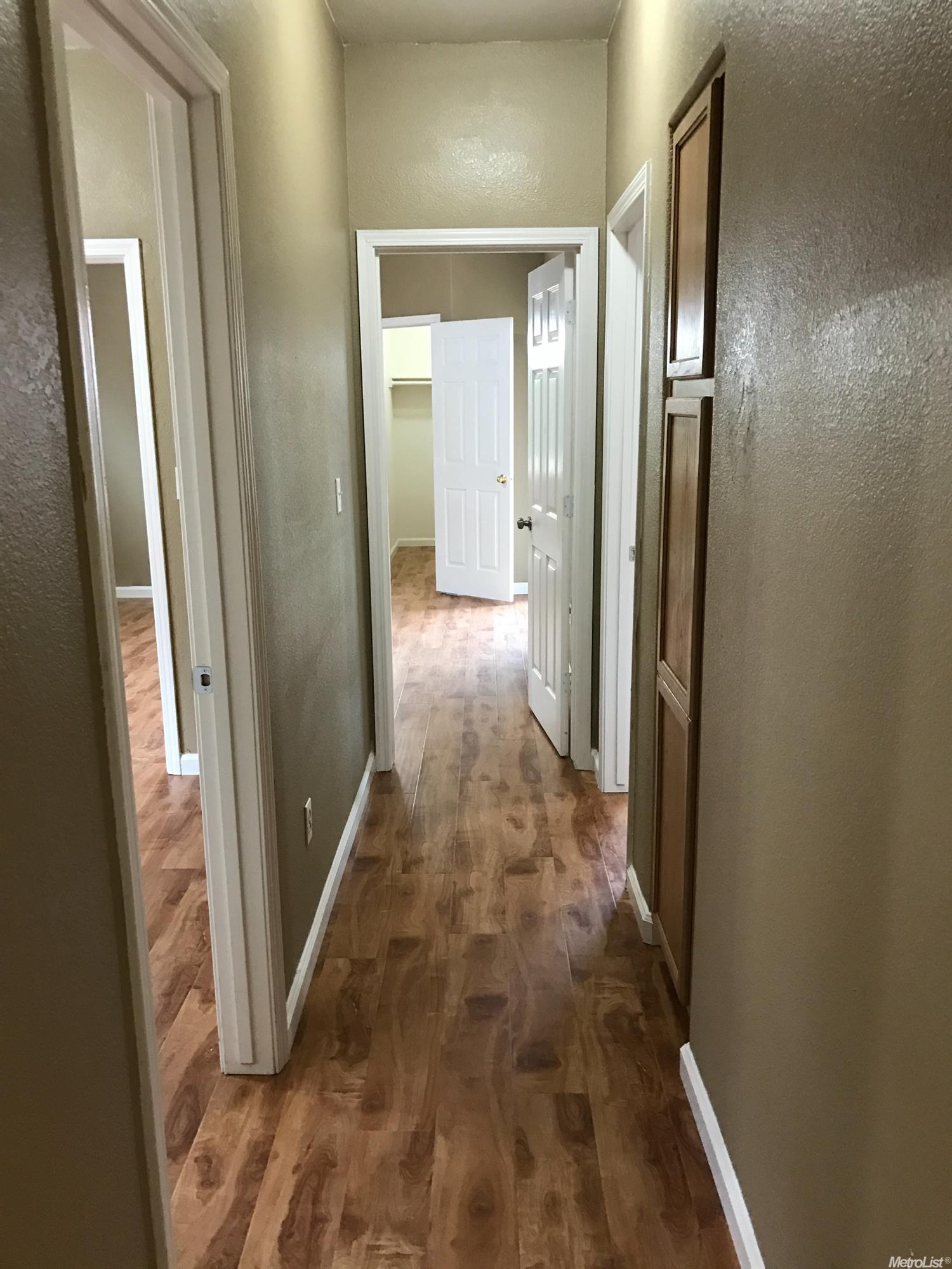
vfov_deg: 63.4
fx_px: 1027
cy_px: 634
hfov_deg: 49.7
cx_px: 476
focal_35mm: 28
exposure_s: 1/15
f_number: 1.8
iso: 50
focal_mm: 3.99
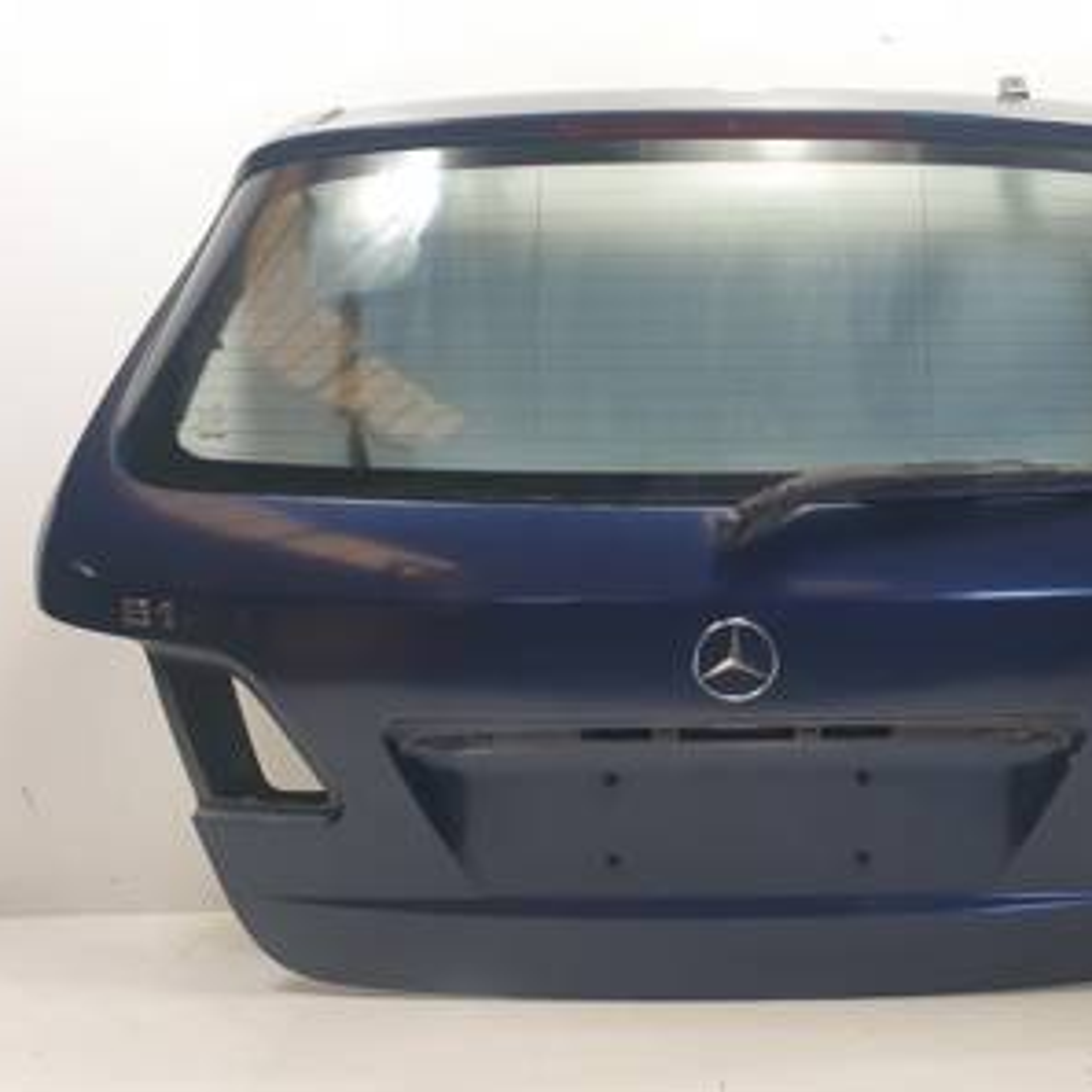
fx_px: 1106
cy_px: 544
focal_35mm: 31
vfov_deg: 52.5
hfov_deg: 51.6
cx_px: 728
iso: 80
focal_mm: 4.3
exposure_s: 1/100
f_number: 2.4
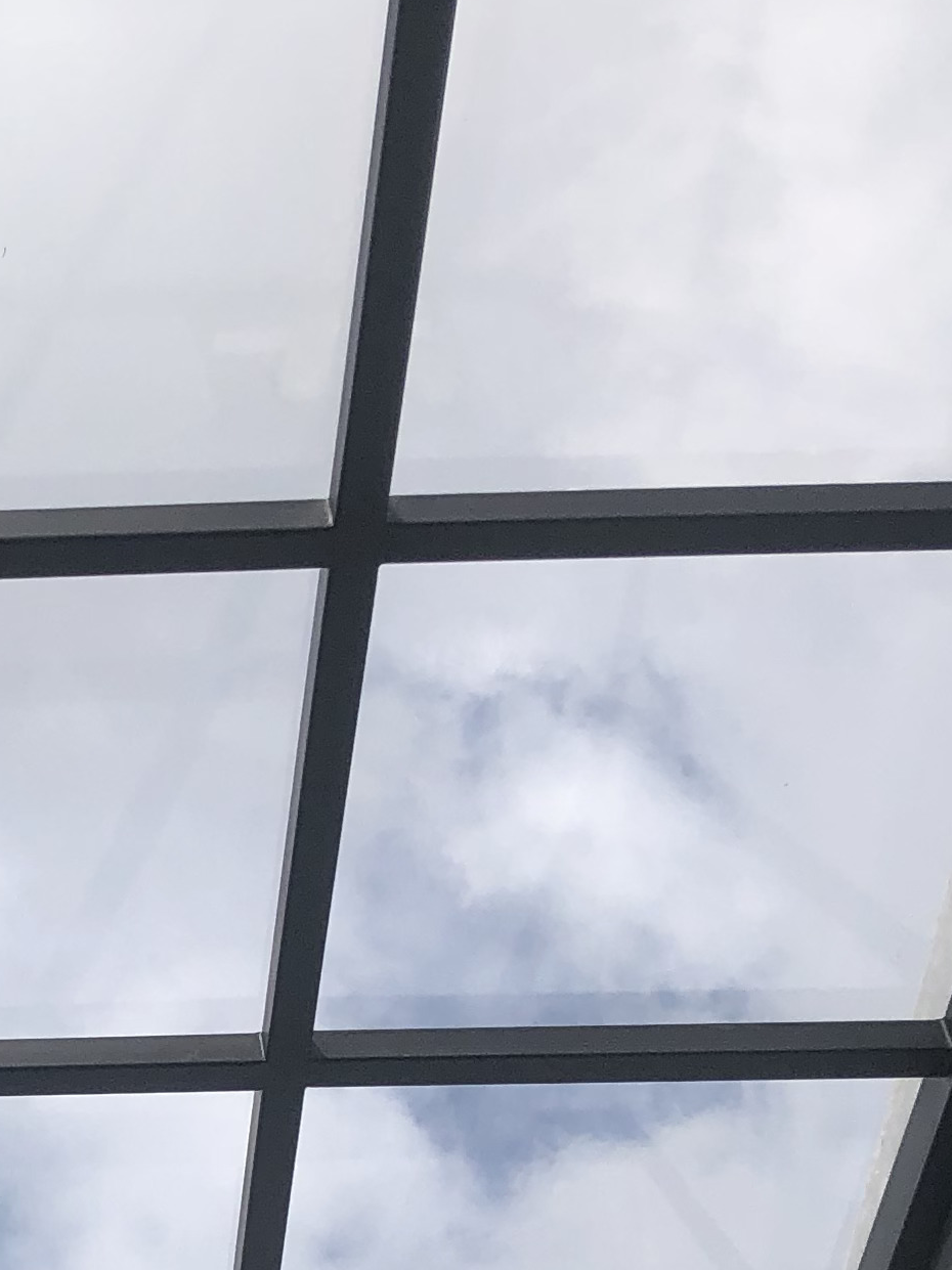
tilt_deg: +46.4
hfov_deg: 15.3
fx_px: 3339
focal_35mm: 91
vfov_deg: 20.8
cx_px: -364
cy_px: 1262
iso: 25
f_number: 1.8
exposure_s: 1/4808
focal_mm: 4
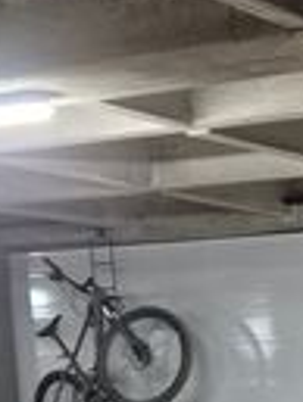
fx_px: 1387
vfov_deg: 15.0
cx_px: 456
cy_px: 644
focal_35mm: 119
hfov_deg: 11.9
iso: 1000
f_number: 1.8
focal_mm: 5.4
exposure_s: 1/120
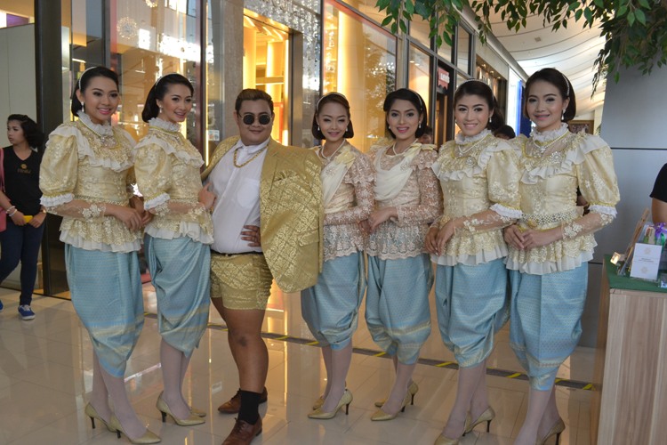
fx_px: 556
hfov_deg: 61.9
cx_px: 334
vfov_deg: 43.6
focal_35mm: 30
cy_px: 222
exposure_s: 1/30
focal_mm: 20
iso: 900
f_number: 7.1
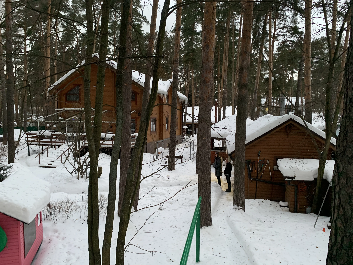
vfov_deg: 53.1
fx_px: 265
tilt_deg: -5.1
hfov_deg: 67.3
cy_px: 132
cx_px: 176
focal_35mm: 26
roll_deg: -0.5
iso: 400
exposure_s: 1/51
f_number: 1.8
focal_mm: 4.25
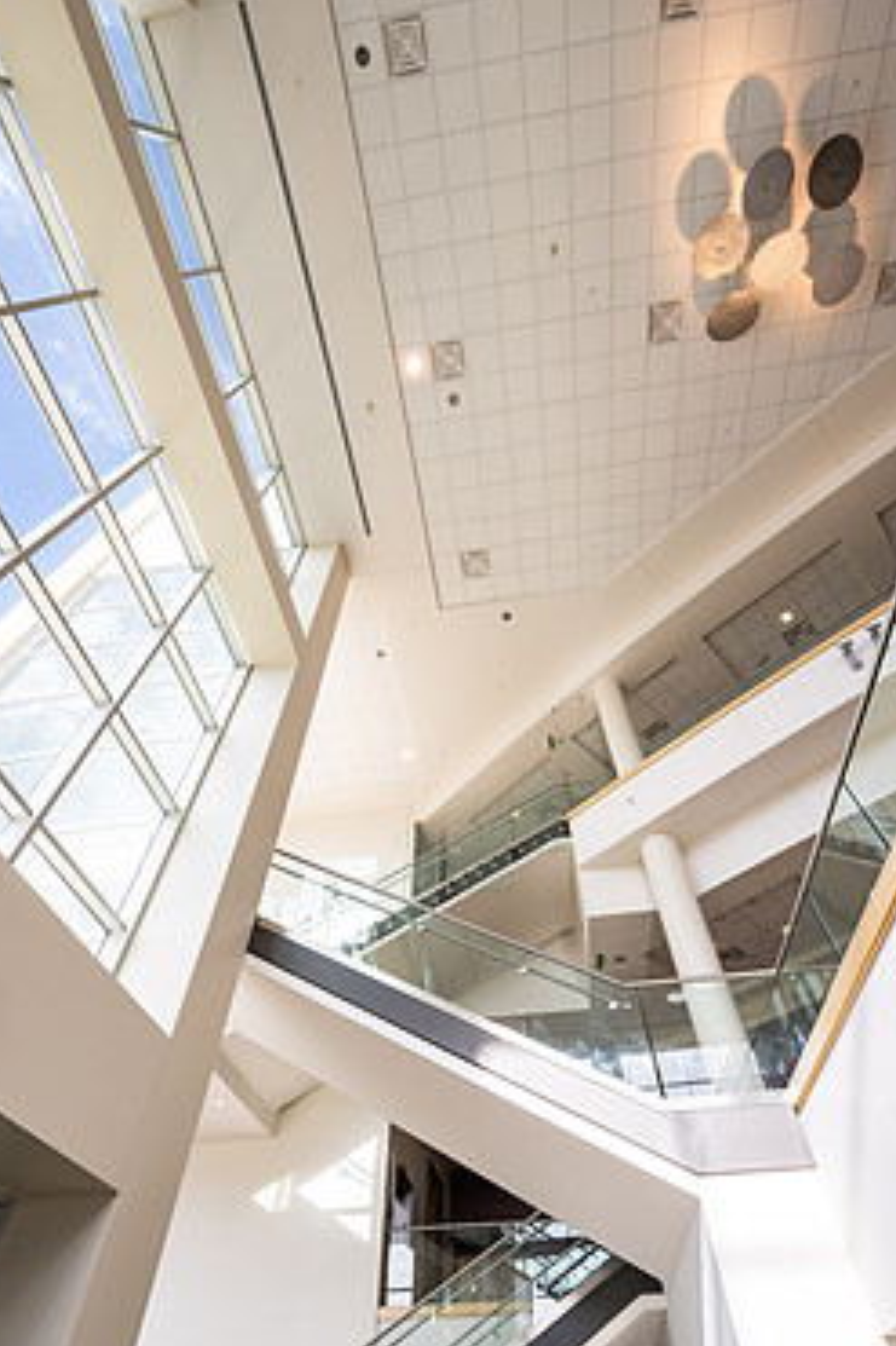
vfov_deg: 92.9
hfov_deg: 70.4
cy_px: 751
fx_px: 635
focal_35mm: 17
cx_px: 457
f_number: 9
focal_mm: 14
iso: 320
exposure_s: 1/160
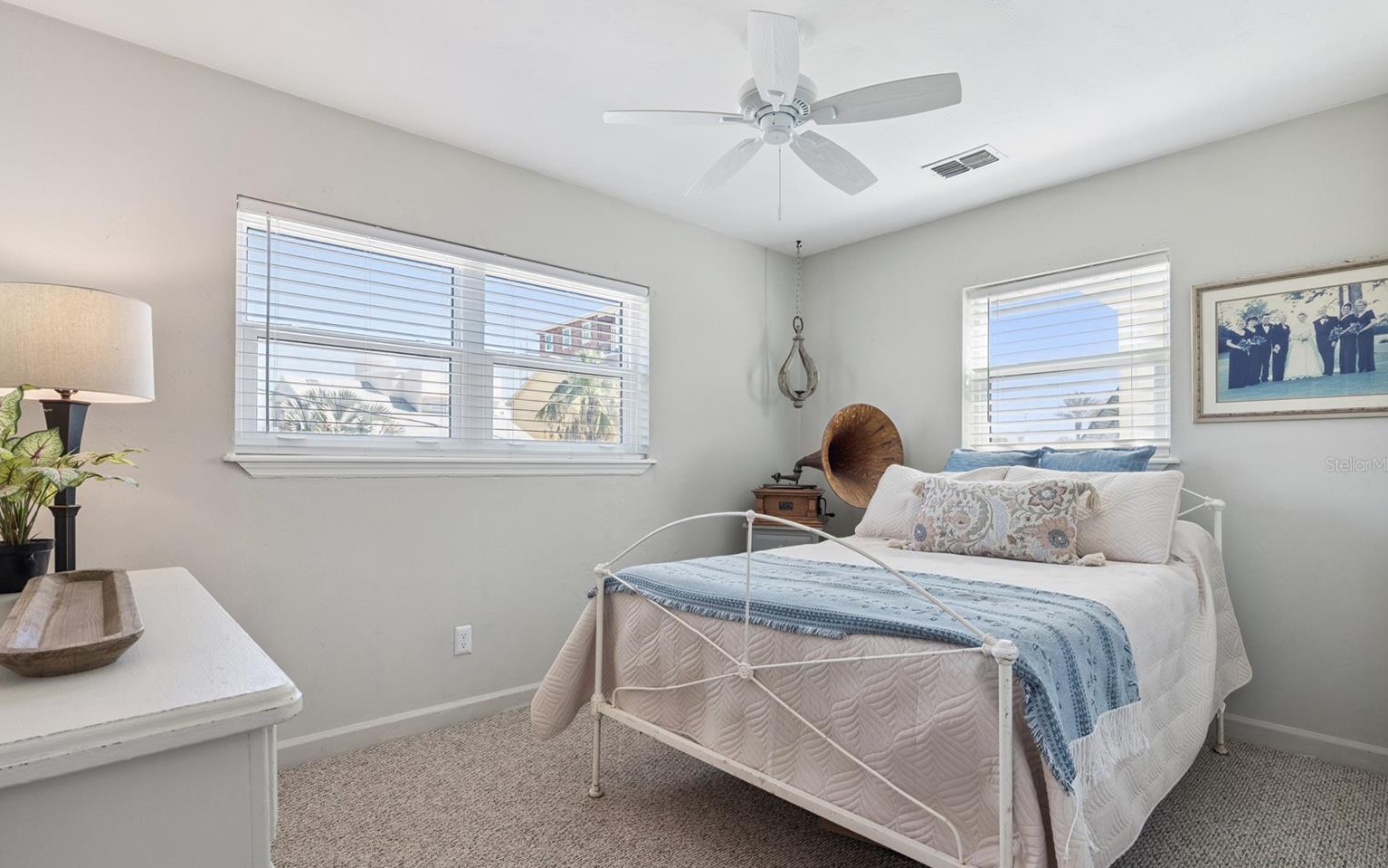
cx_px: 682
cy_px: 464
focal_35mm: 17
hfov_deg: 94.3
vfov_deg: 67.9
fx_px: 643
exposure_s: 1/60
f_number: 10
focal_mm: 16
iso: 800
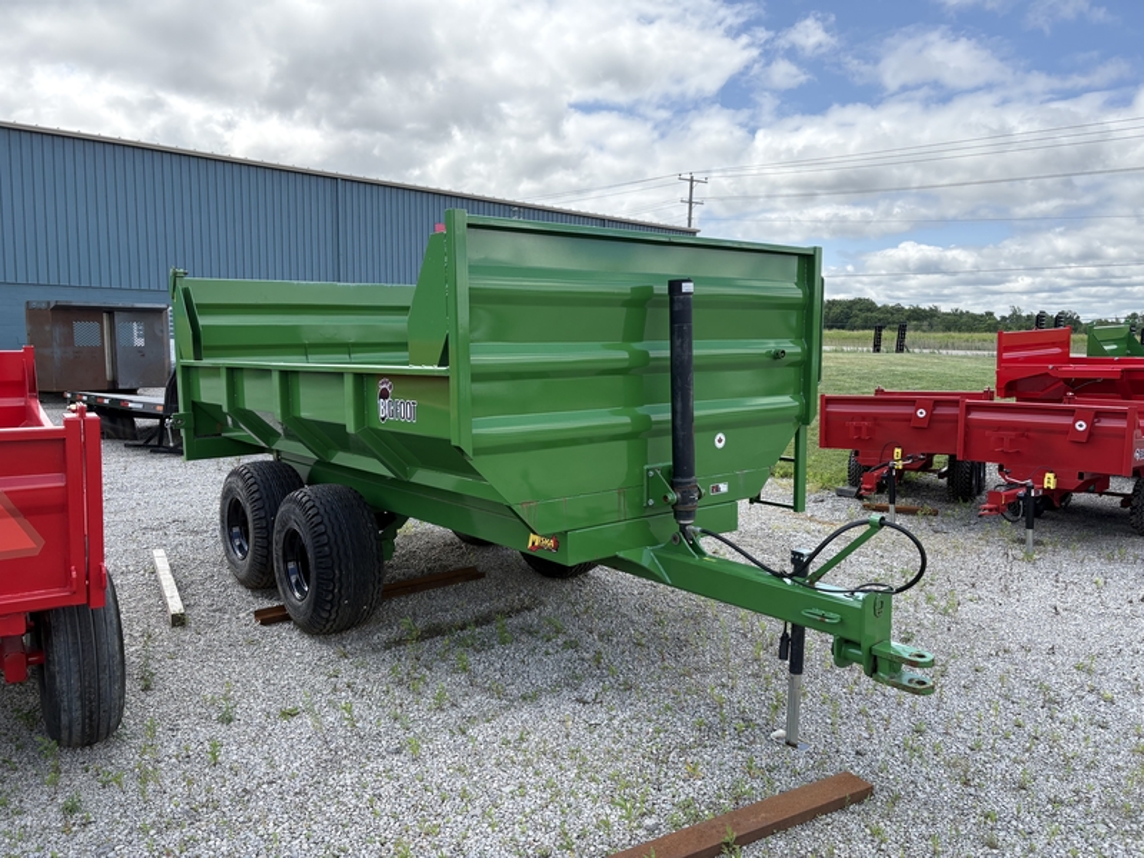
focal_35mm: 26
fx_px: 859
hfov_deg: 67.3
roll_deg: +0.3
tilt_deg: -3.3
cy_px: 429
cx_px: 572
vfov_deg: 53.1
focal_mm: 5.96
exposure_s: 1/1667
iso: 64
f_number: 1.6
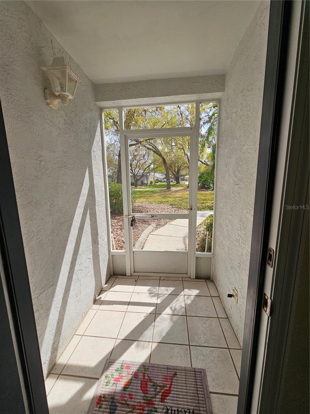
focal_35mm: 13
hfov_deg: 89.9
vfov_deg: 106.2
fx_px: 155
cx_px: 155
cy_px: 207
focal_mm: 2.2
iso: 50
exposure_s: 1/1030
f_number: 2.2
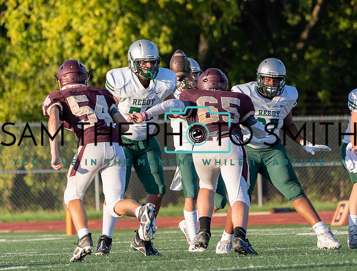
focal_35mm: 660
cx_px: 199
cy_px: 109
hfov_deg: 3.0
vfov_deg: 2.3
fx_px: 6838
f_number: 7.1
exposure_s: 1/1250
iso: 800
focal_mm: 400
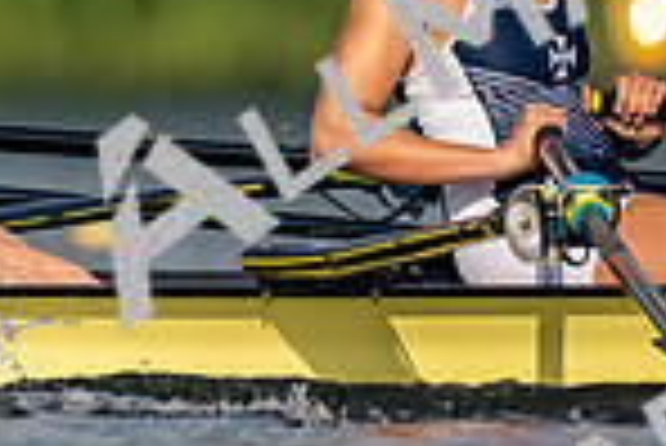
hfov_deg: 0.9
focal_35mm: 2347
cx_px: -288
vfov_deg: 0.6
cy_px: -97
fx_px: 43461
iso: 220
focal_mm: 600
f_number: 4
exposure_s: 1/2500
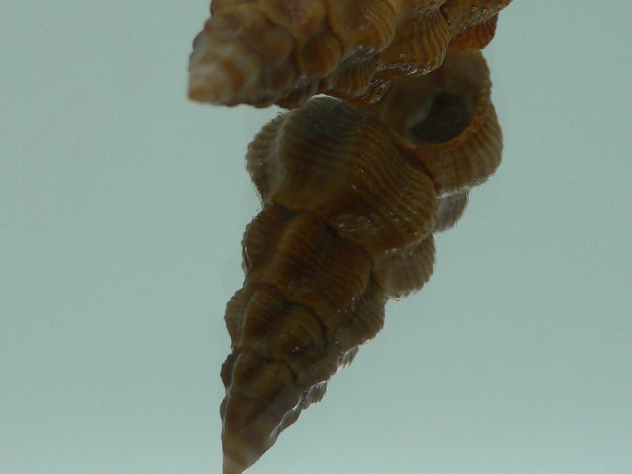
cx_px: 350
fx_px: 1150
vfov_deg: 22.8
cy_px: 60
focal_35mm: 63
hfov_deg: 30.7
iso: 80
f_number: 2.8
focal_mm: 4.6
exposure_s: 1/60
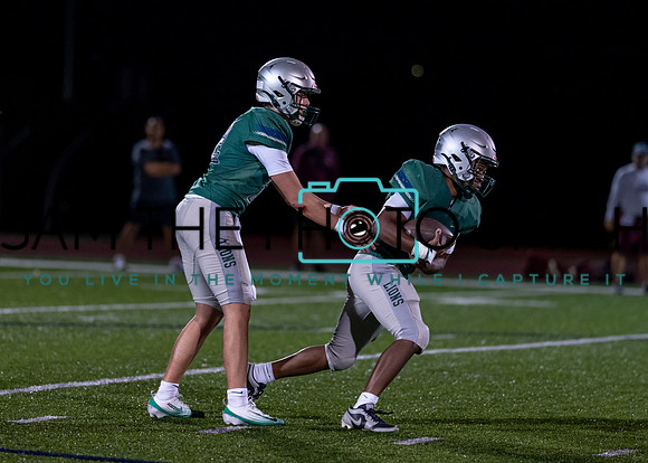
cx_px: 317
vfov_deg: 5.5
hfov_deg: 7.6
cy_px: 185
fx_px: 4851
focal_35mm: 264
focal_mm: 135
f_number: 1.8
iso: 1600
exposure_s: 1/1250
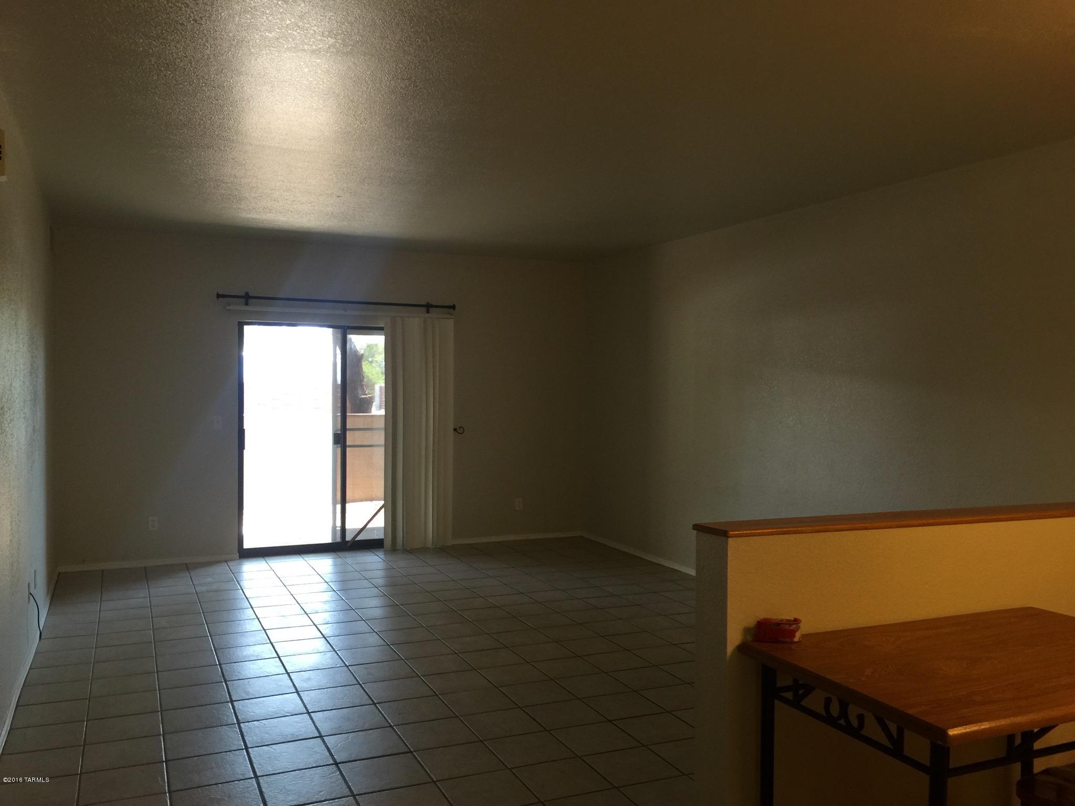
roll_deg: -1.2
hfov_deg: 61.7
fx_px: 901
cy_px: 403
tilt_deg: -0.9
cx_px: 538
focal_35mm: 29
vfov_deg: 48.2
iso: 40
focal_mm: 4.15
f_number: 2.2
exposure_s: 1/30
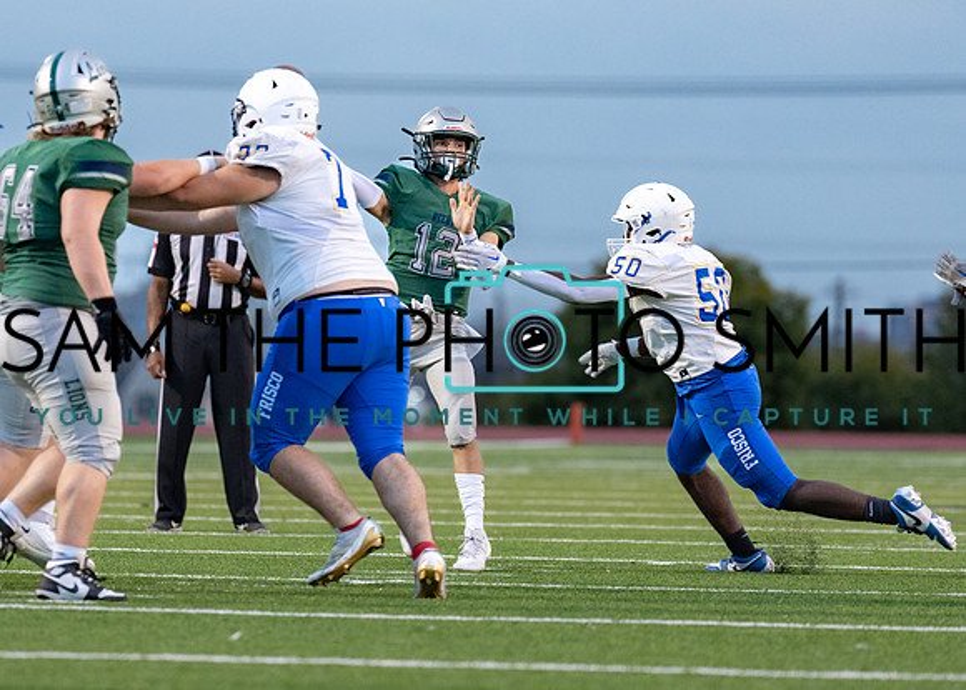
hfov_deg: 5.7
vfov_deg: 4.0
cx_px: 443
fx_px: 9763
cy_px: 310
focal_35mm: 356
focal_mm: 200
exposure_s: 1/1000
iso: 1600
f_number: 2.8
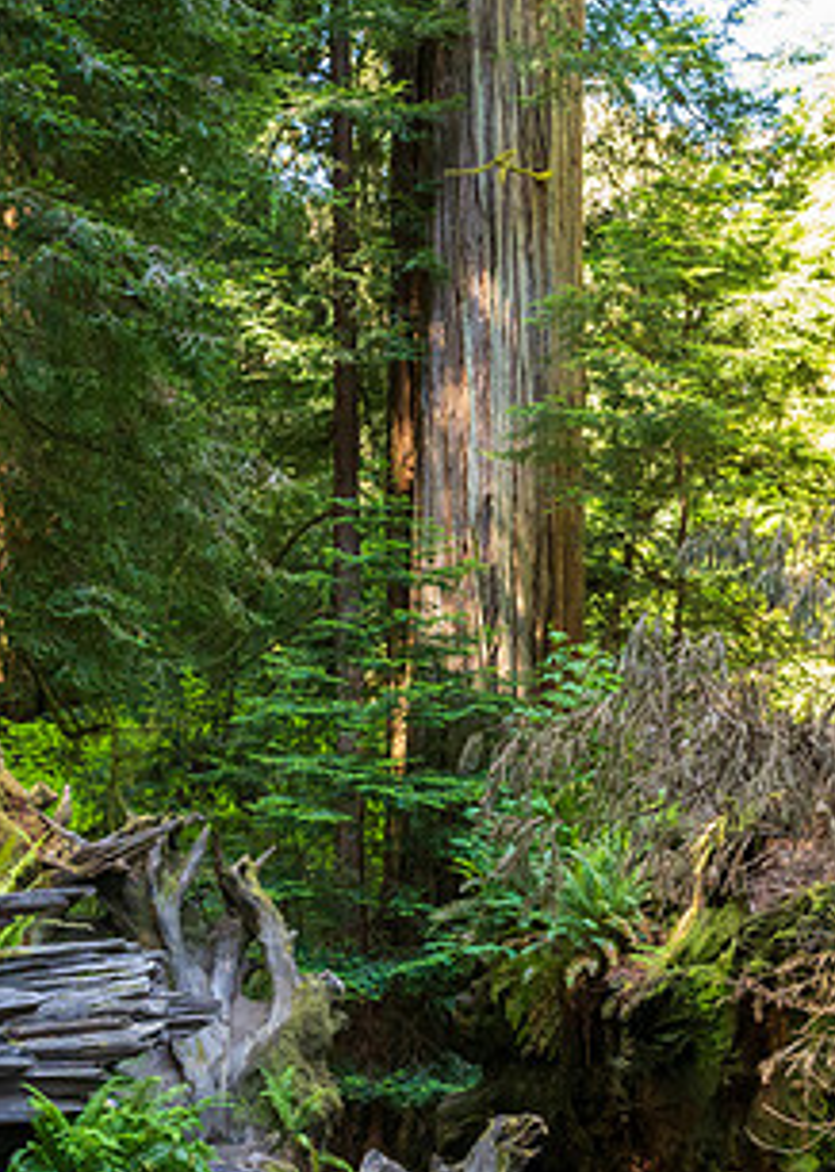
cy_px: 732
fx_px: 2295
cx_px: 535
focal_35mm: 69
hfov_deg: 20.6
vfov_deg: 28.5
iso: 6400
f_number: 9
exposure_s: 1/125
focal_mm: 32
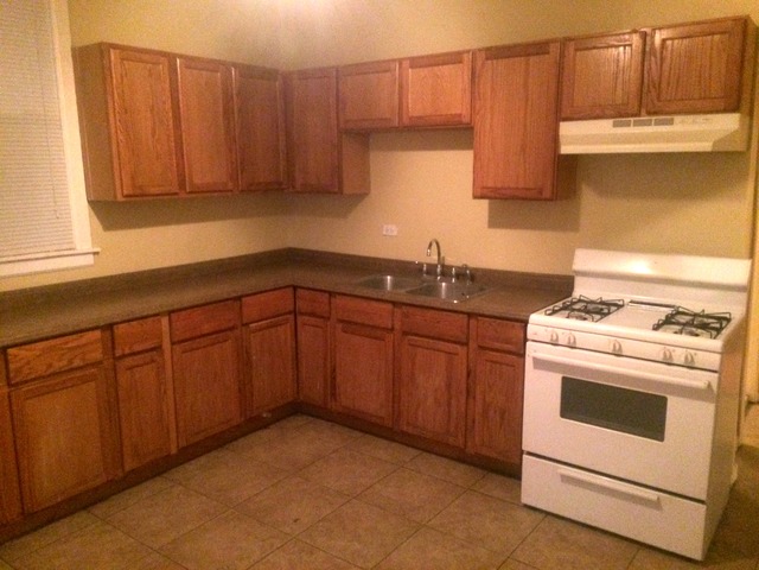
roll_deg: +1.4
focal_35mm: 29
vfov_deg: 48.2
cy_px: 285
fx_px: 636
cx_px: 380
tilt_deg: -11.7
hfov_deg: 61.7
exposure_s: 1/15
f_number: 2.2
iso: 640
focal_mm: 4.15
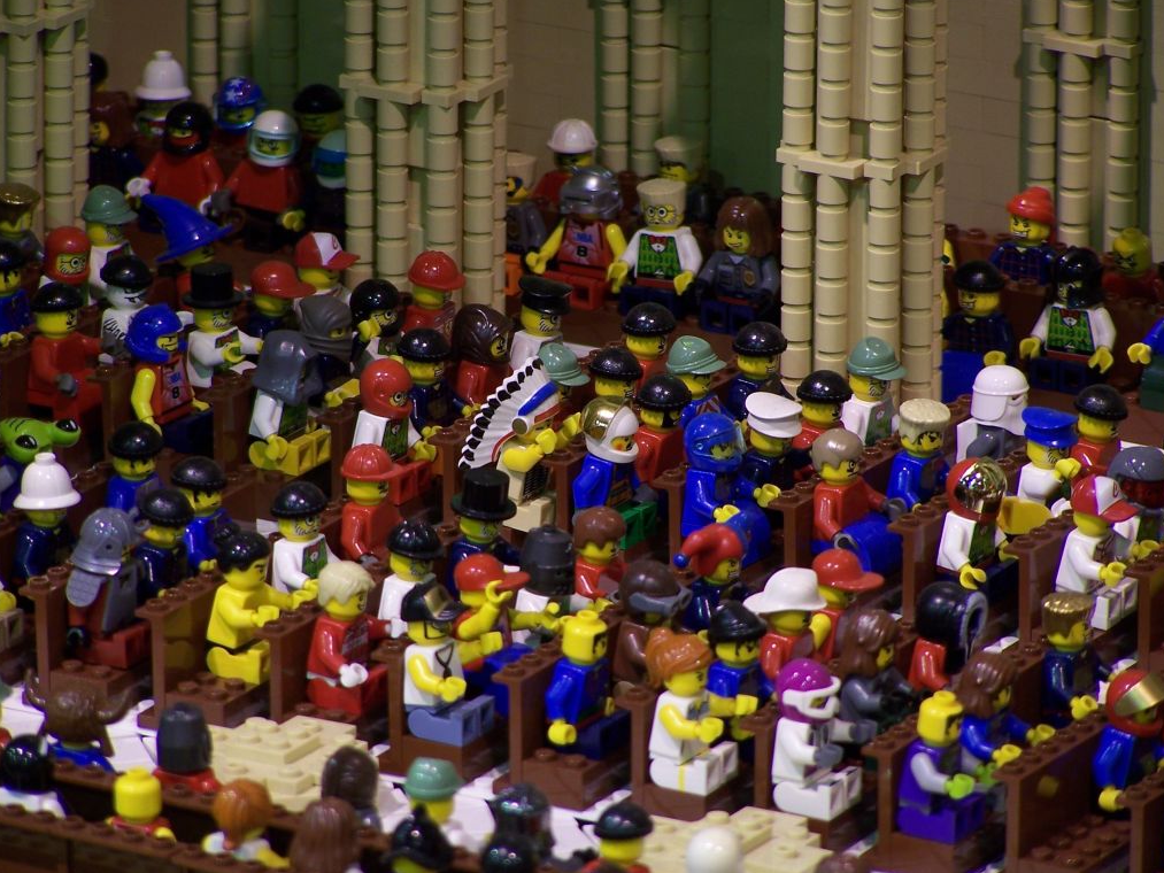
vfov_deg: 3.9
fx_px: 12914
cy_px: 434
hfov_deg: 5.2
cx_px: 581
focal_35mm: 384
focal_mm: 63
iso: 80
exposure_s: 1/2
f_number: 3.7
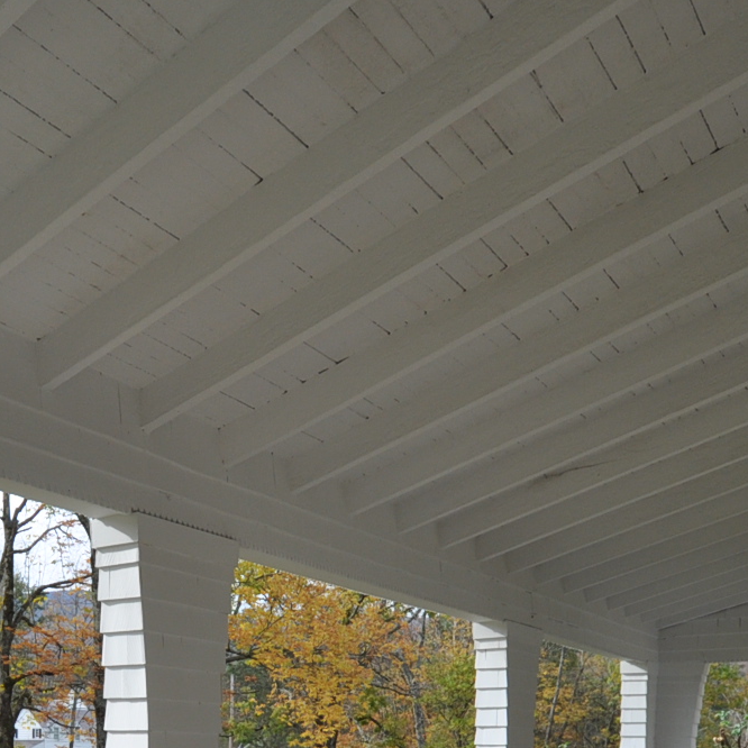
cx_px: 150
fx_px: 1002
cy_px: 786
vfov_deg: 35.9
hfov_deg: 39.3
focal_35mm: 41
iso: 200
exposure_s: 1/200
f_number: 7.1
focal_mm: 10
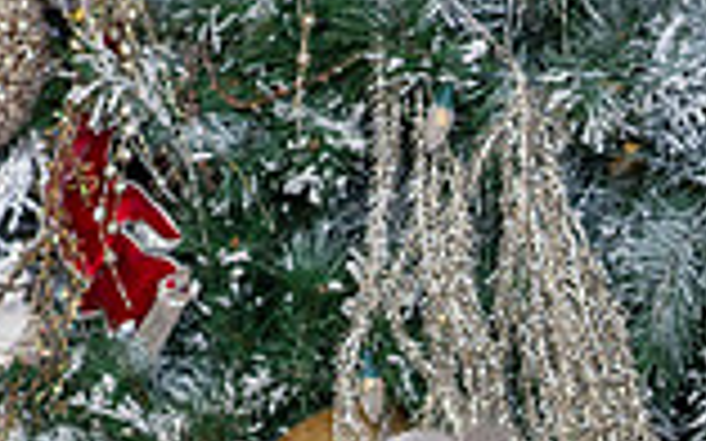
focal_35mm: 319
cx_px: 1021
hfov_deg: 6.5
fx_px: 6136
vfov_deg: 4.1
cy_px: 850
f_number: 8
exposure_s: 1/125
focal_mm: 85
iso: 400
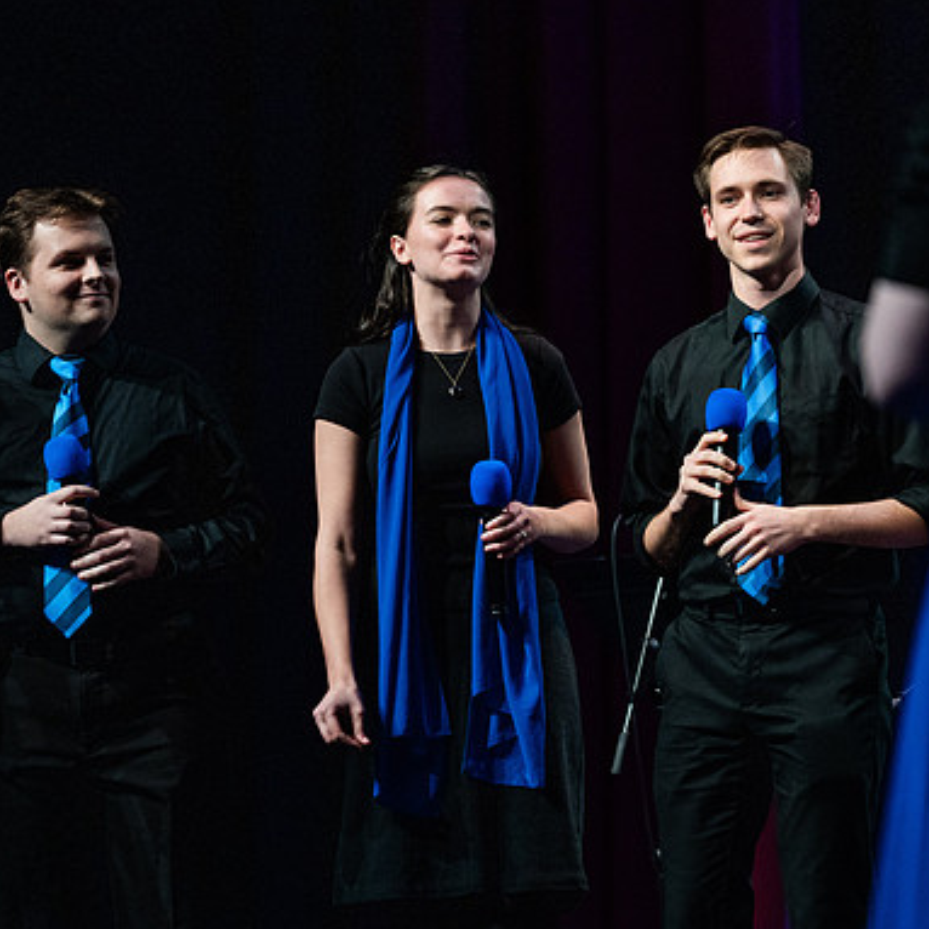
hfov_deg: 6.8
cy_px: 466
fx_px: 7803
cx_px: 483
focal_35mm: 257
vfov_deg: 6.8
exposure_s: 1/400
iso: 6400
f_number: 2.8
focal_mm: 200
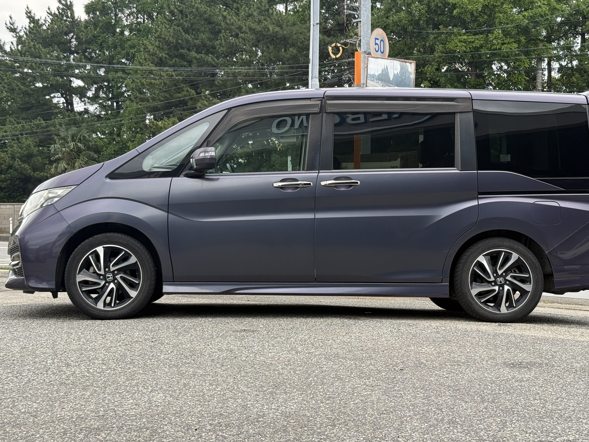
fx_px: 953
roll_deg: -0.5
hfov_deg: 34.3
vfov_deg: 26.1
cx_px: 303
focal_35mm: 56
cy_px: 190
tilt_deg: +1.9
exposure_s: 1/769
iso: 64
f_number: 1.78
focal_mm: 6.76
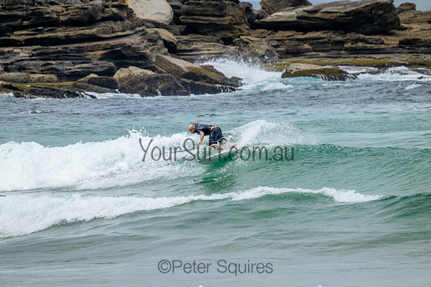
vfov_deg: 1.7
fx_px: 9580
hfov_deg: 2.6
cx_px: 216
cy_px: 144
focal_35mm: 800
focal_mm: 800
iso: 900
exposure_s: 1/2000
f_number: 11
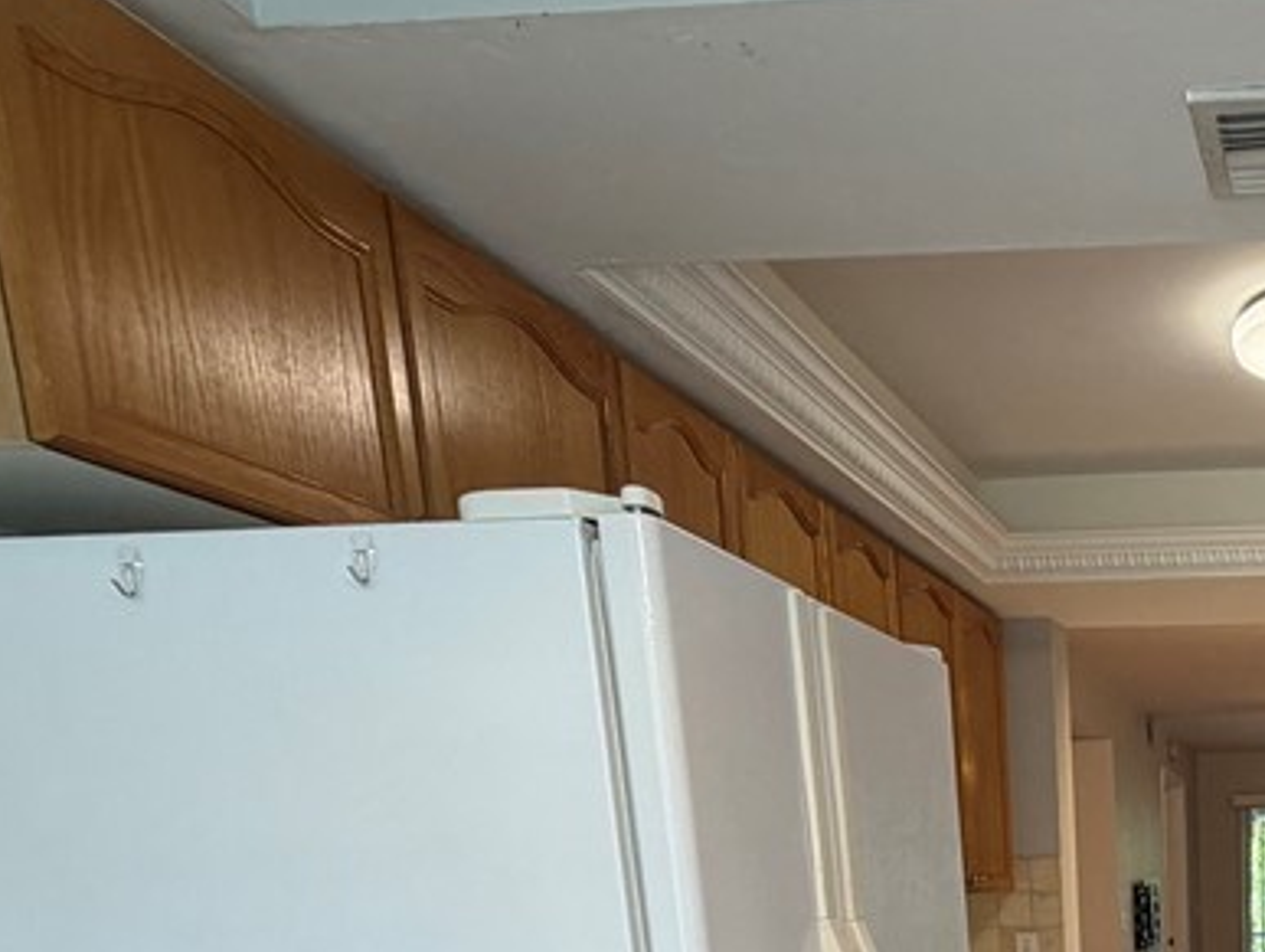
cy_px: 1168
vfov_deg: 31.7
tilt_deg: -10.5
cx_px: 1294
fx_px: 1353
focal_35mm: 37
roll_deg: +1.0
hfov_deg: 42.5
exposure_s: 1/120
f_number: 2.2
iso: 160
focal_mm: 2.22
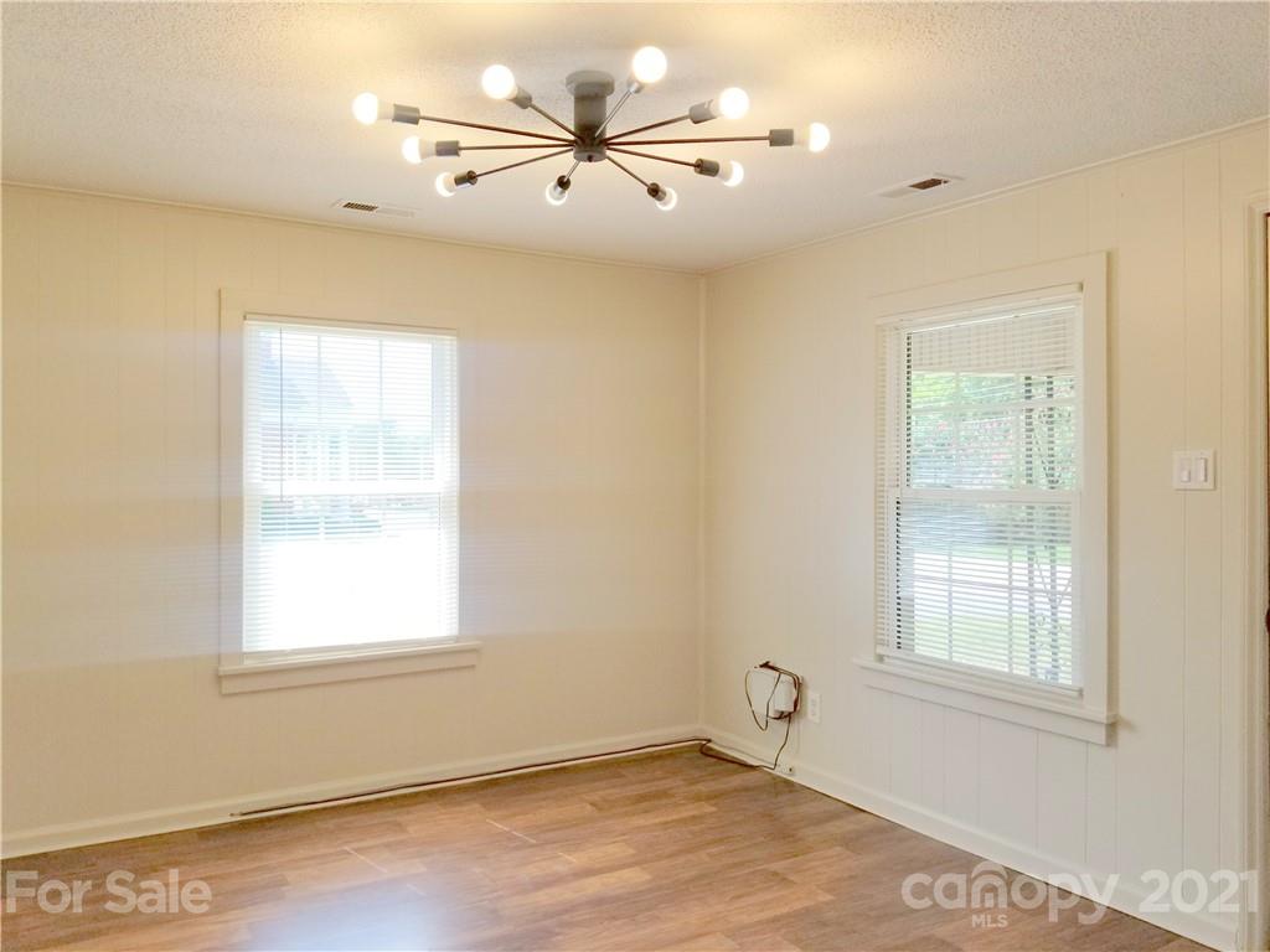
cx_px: 635
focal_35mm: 26
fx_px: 954
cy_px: 476
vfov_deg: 53.1
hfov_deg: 67.3
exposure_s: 1/420
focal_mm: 4.25
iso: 50
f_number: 1.7
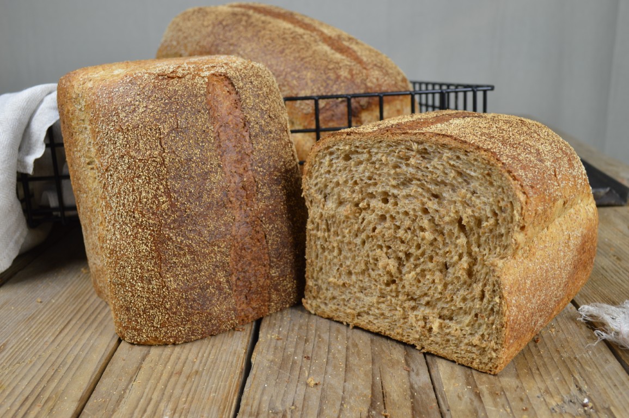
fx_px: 628
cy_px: 209
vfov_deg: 36.8
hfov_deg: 53.2
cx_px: 314
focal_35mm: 36
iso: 100
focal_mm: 24
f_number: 6.3
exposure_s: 1/5
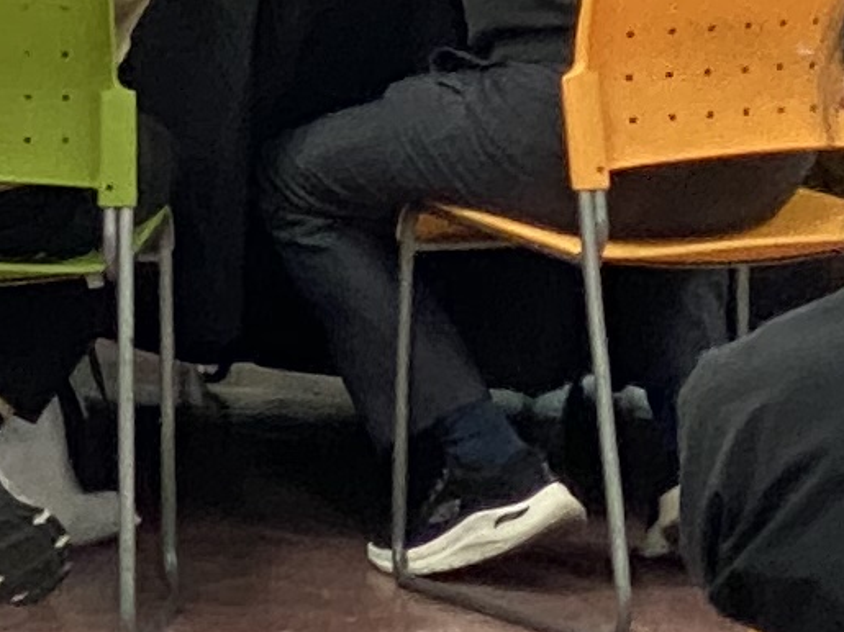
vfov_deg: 3.6
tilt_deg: -5.4
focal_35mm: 407
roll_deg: +0.2
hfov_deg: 4.7
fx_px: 9921
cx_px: -1459
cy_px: -187
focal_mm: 6
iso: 125
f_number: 2
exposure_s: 1/60
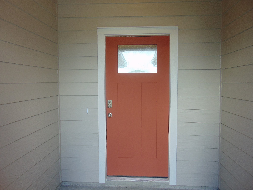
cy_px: 95
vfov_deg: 54.9
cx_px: 126
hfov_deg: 69.4
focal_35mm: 25
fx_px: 183
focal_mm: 4.5
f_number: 3
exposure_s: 1/60
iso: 80
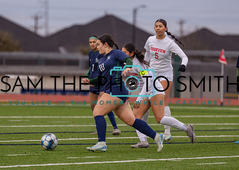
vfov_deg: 3.7
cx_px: 110
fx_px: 2648
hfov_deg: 5.2
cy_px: 81
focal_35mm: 390
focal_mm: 280
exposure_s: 1/1600
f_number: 4
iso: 800
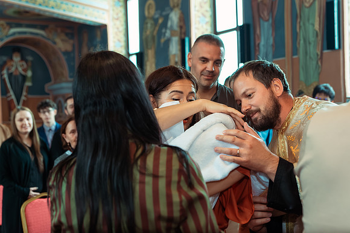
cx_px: 187
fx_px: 528
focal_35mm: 54
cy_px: 101
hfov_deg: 36.7
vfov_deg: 24.9
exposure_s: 1/250
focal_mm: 48
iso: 2500
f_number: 3.5
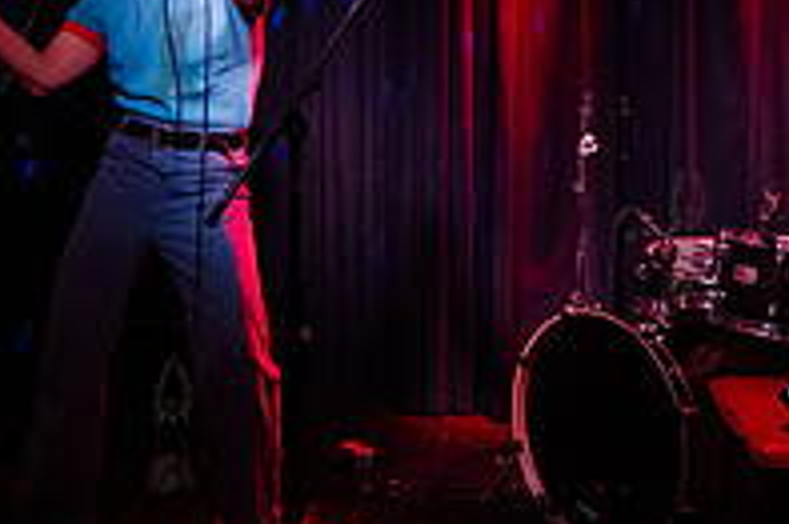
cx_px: 156
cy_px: 36
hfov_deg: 27.5
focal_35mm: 72
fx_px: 1577
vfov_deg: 18.5
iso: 10000
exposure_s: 1/125
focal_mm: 24
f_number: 2.8
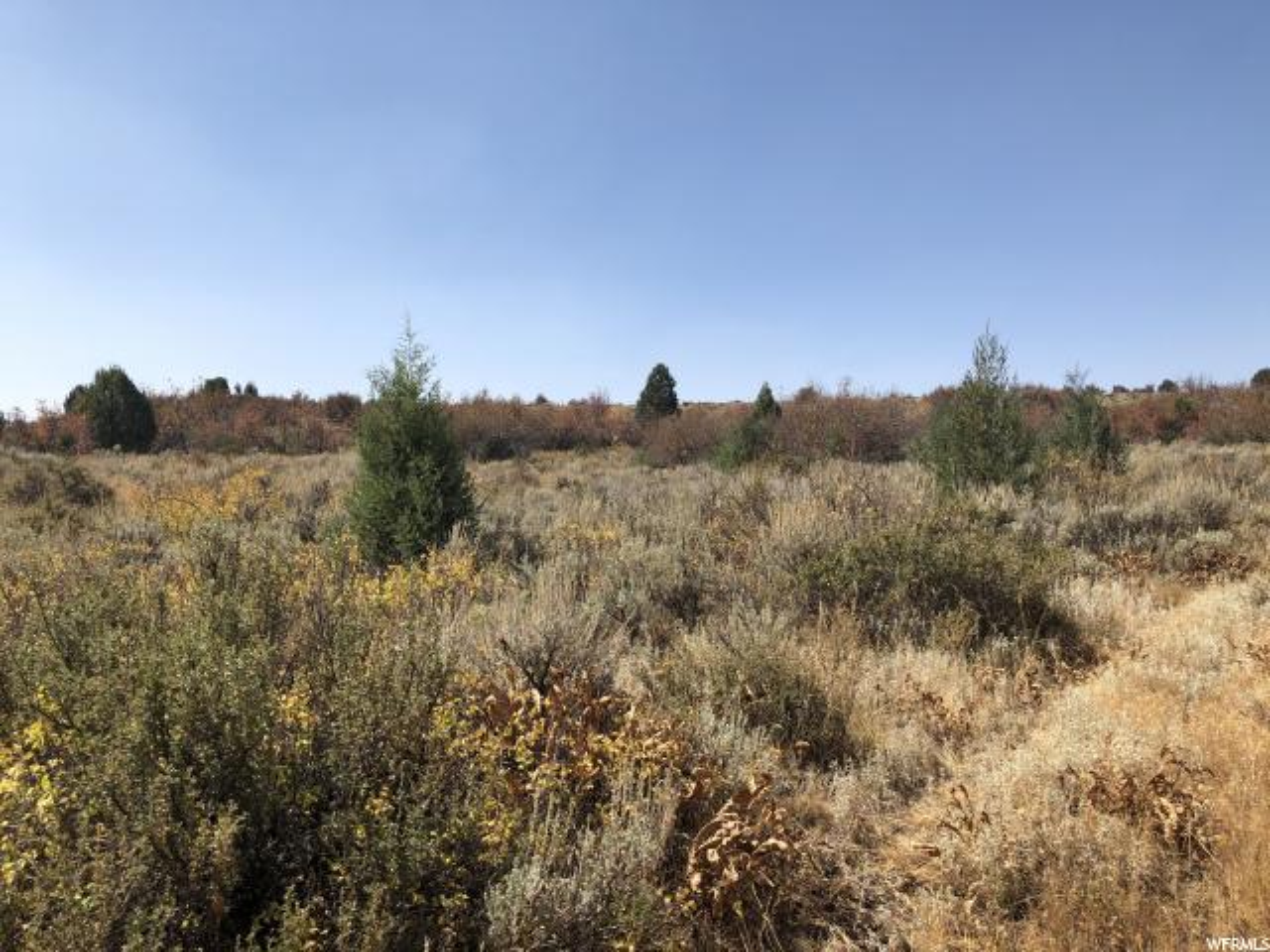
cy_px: 476
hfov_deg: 61.7
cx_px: 635
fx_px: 1064
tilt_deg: -0.3
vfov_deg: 48.2
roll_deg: +0.6
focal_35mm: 29
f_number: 1.8
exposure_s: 1/2000
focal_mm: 3.99
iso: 20
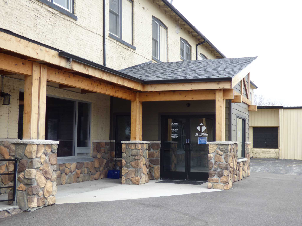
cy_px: 113
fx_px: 419
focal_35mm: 48
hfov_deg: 39.7
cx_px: 151
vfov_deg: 30.3
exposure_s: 1/320
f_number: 3.8
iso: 100
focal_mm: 8.68
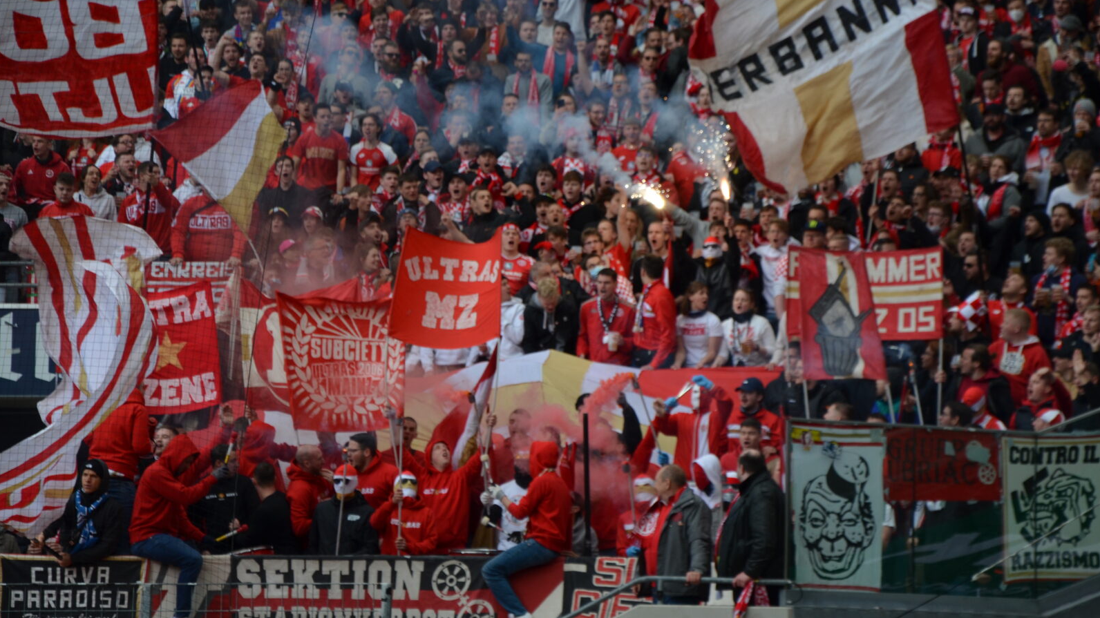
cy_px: 296
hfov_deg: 13.0
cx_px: 549
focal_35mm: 166
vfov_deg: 7.3
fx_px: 4827
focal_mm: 105
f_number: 5.6
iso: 400
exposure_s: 1/500
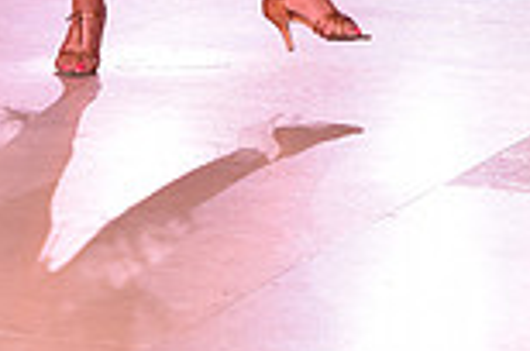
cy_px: -420
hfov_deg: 9.4
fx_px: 3217
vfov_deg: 6.0
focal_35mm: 219
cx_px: 459
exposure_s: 1/320
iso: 2500
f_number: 6.3
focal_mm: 58
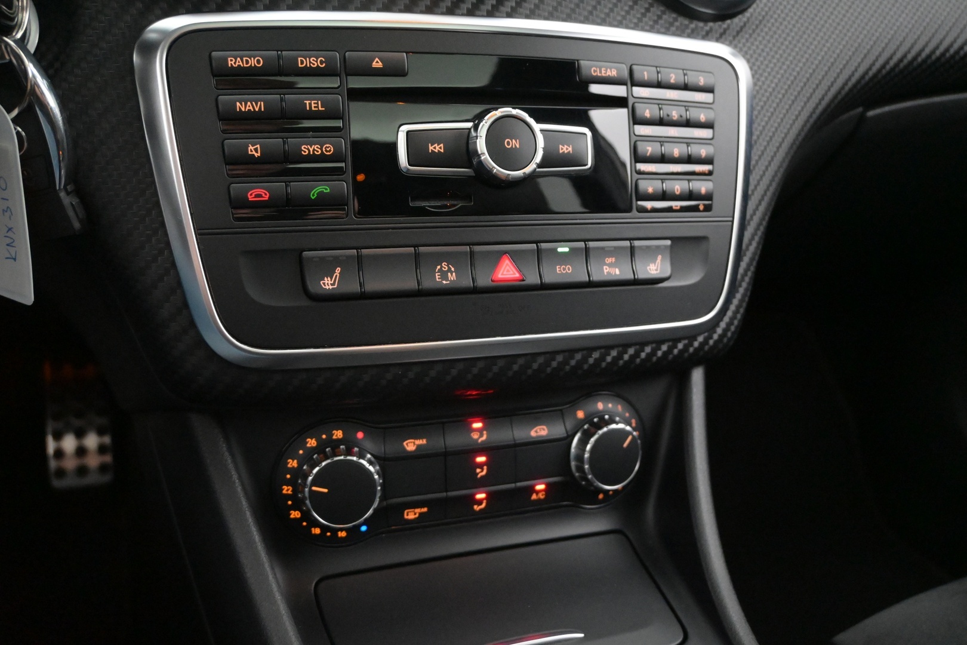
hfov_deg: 57.2
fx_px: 886
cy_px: 322
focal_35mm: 33
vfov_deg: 40.0
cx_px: 484
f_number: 4
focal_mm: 22
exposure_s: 1/40
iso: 8000
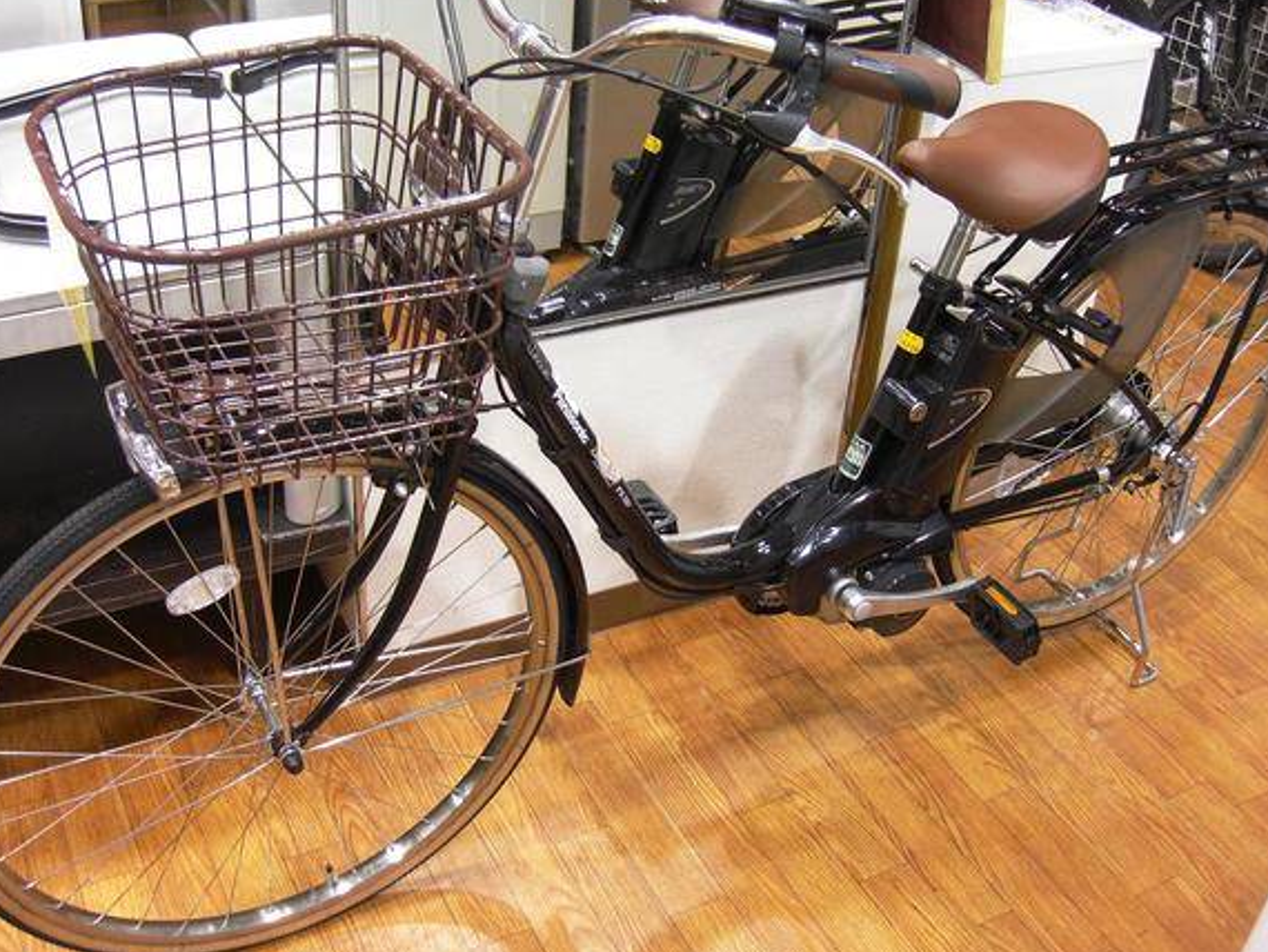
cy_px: 469
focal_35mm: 40
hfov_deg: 46.8
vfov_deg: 36.0
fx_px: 1466
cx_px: 654
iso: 200
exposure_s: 1/50
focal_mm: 7.9
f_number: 2.8
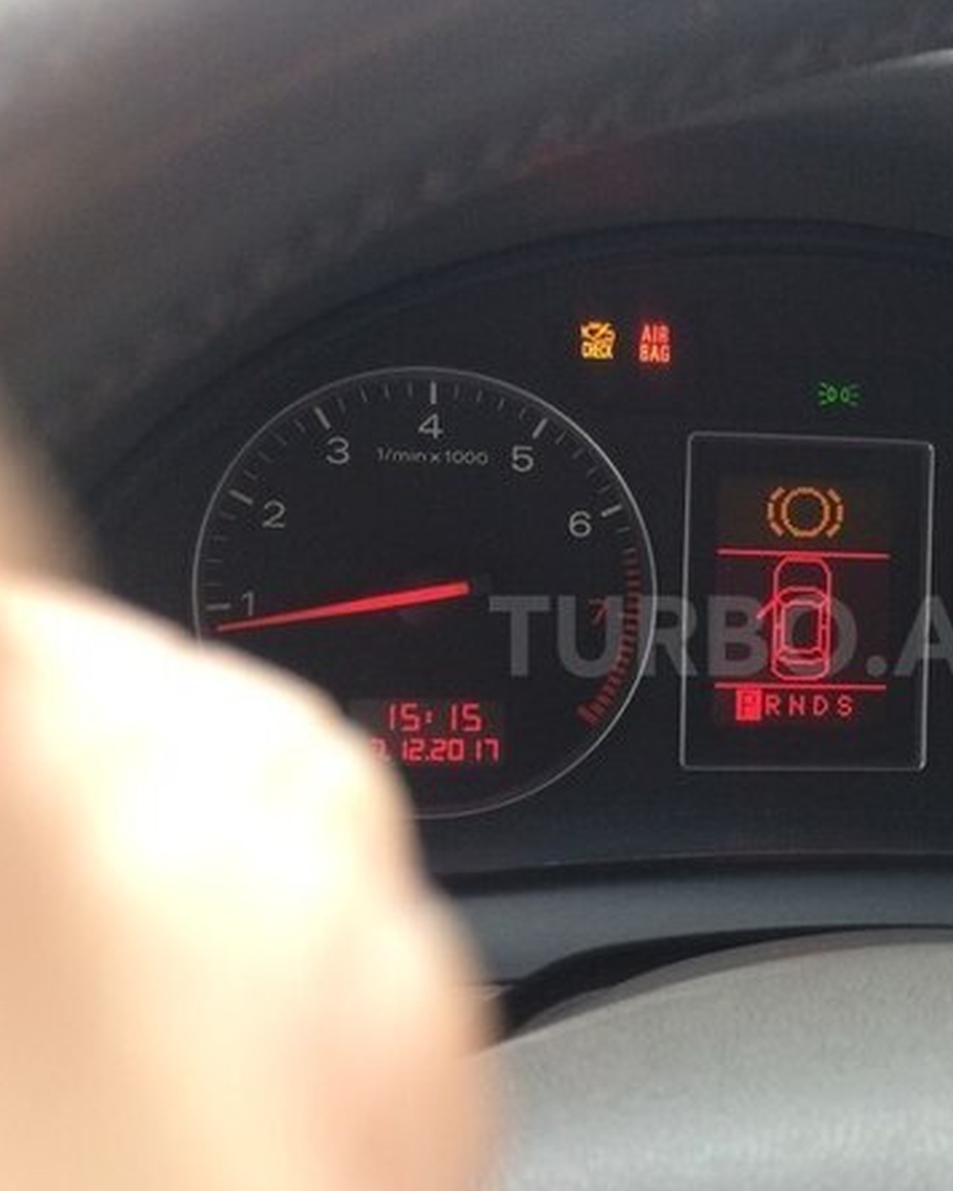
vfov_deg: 43.8
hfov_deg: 34.6
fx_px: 1481
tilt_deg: -20.9
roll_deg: -2.9
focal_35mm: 42
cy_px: 636
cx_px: 763
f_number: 2.2
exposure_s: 1/33
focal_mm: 4.15
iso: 64
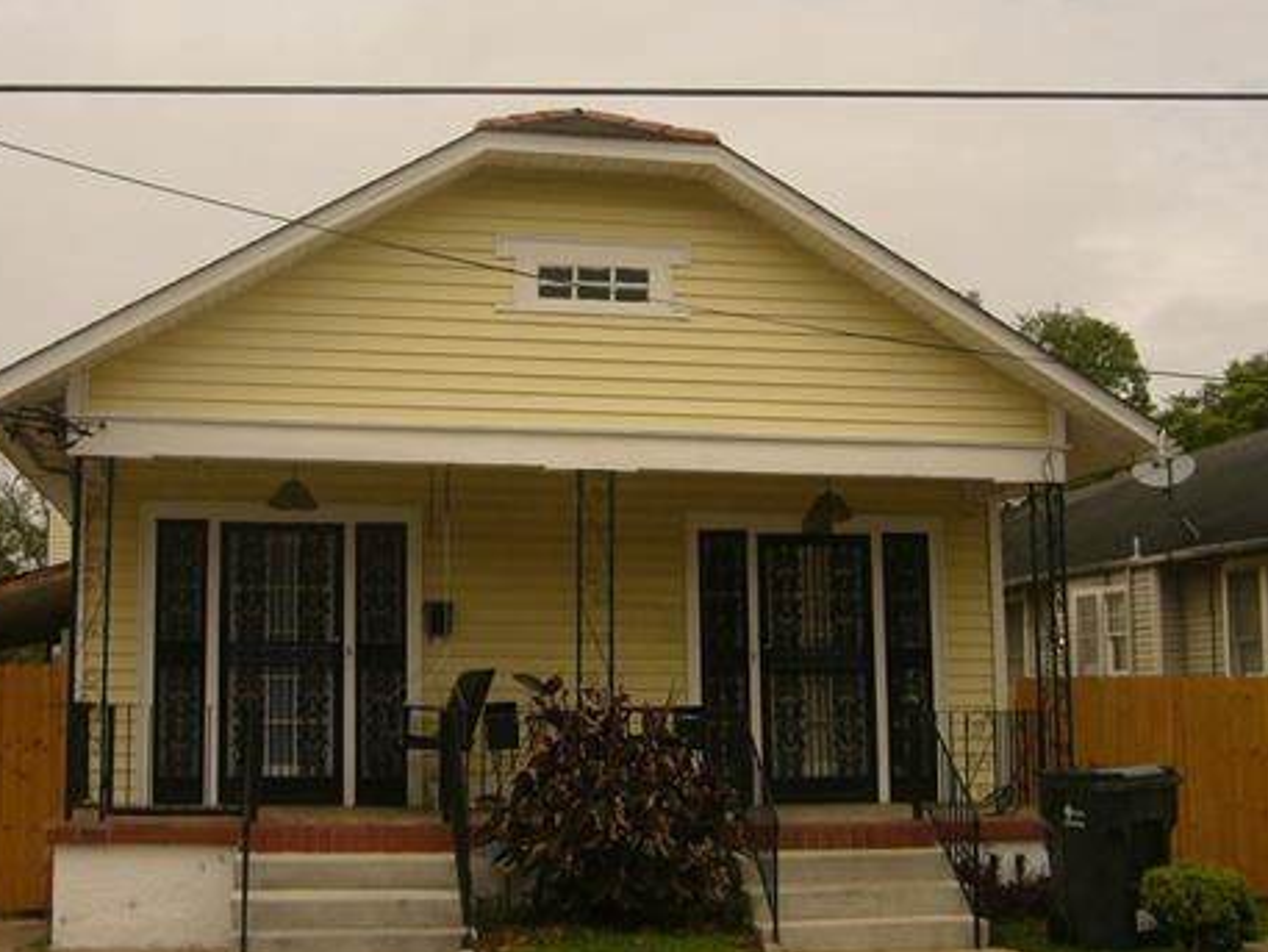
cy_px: 477
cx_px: 580
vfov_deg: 29.7
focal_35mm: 49
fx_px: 1795
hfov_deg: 38.9
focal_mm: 4.6
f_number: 5.6
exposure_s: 1/640
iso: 80
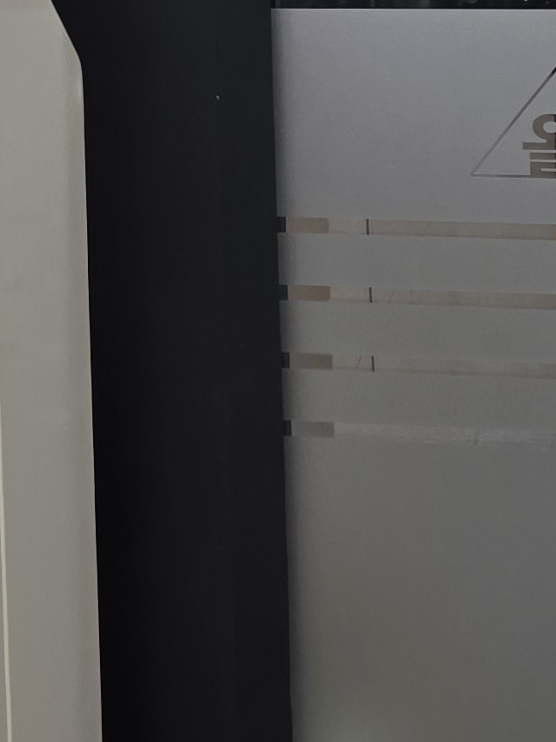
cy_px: -99
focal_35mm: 107
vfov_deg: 17.7
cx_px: 109
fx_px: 2292
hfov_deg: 13.8
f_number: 1.7
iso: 160
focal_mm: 6.3
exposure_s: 1/120
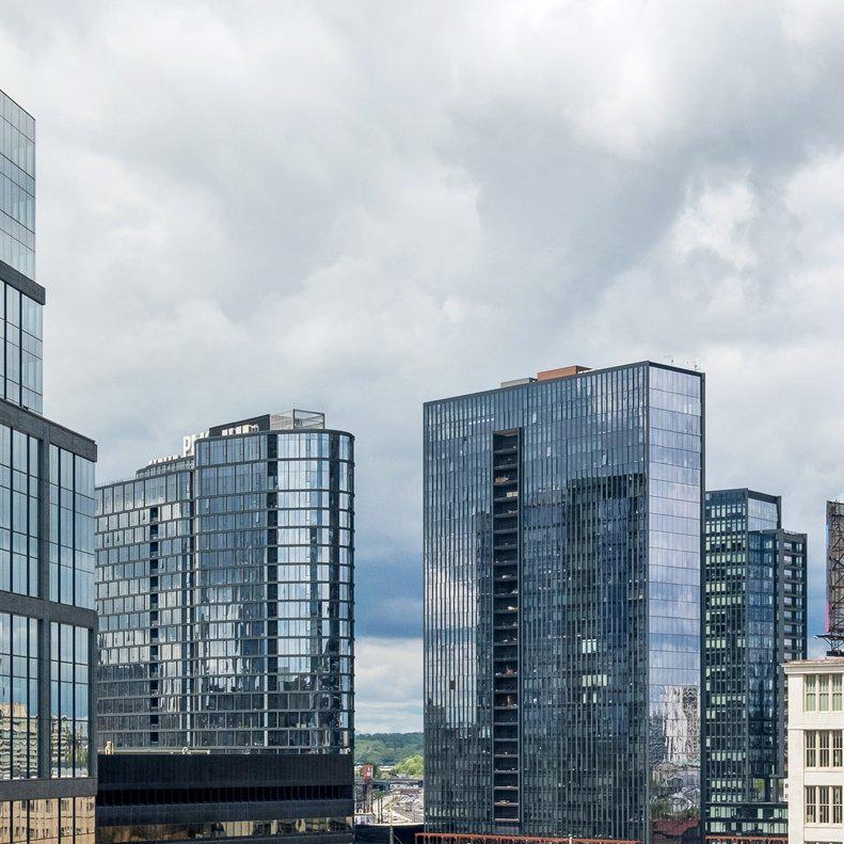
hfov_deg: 25.3
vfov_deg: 25.8
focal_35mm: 66
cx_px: 761
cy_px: 643
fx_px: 1821
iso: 250
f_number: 8
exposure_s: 1/600
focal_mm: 20
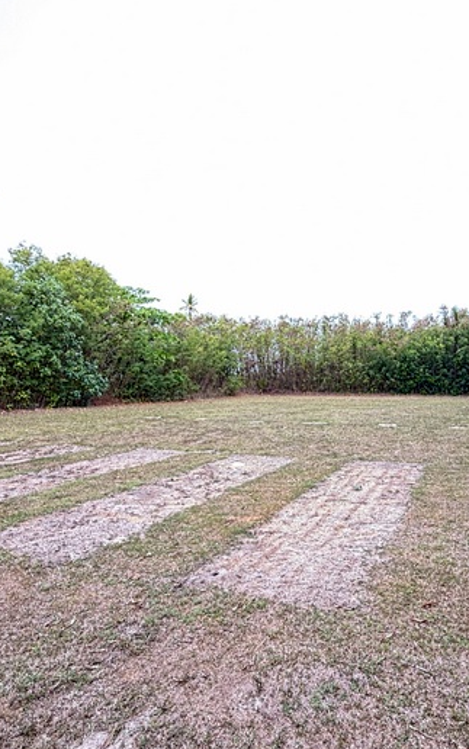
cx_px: 308
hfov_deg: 52.2
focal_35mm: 23
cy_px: 390
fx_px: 470
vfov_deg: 77.1
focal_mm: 2.22
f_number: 2.2
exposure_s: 1/99
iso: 80
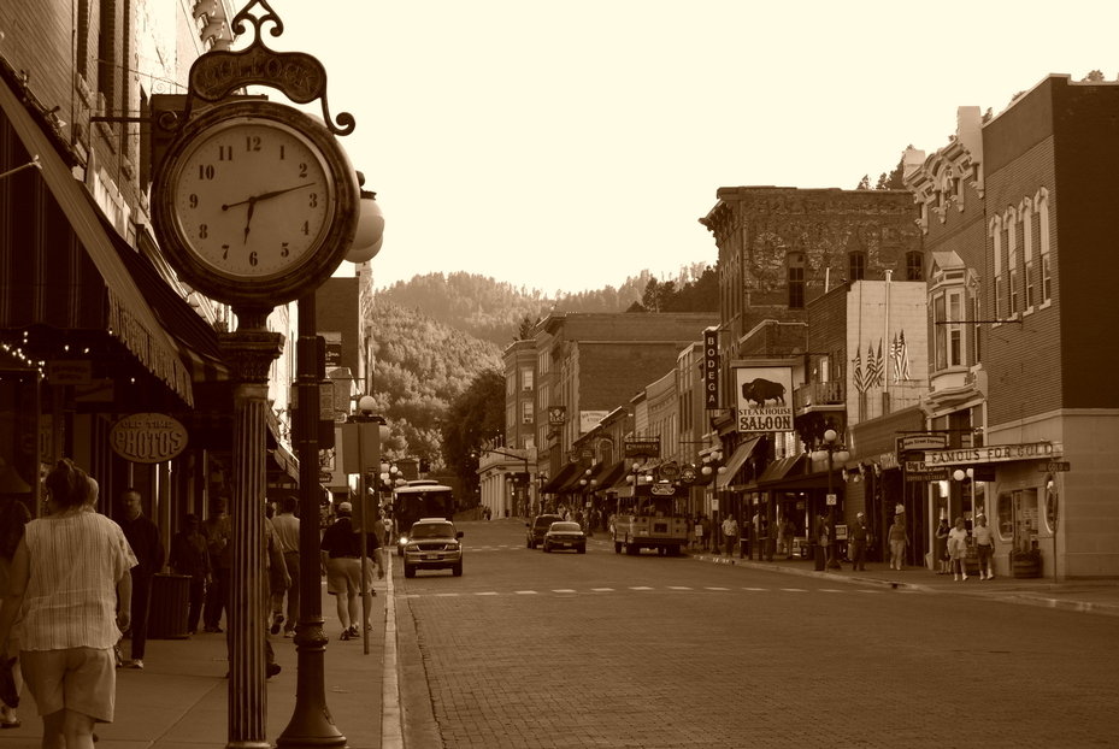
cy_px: 374
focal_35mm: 82
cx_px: 560
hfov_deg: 24.6
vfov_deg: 16.6
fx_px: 2568
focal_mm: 55
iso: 400
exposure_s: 1/200
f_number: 8
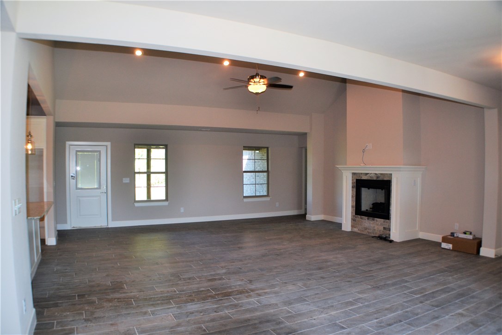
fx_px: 460
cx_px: 251
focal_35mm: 33
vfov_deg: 40.0
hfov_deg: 57.2
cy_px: 168
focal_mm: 22
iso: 400
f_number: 4
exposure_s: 1/100
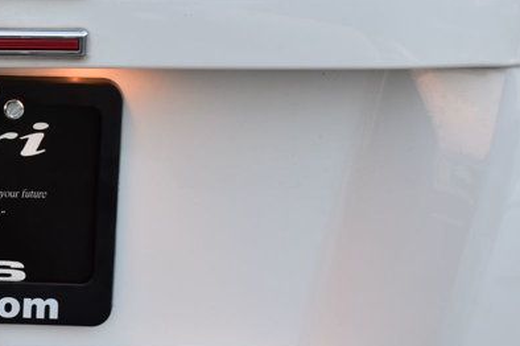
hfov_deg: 16.8
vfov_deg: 11.7
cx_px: -102
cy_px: 256
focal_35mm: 117
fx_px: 1689
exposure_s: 1/30
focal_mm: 30
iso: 400
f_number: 7.1
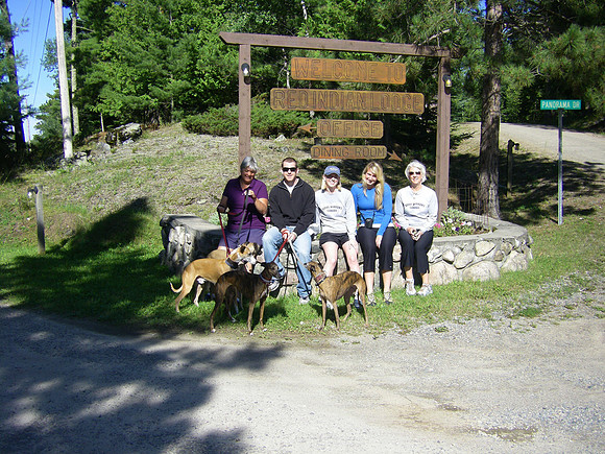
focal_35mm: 38
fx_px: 664
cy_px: 227
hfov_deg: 49.0
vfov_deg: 37.7
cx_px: 302
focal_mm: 6.3
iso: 80
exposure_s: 1/200
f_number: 7
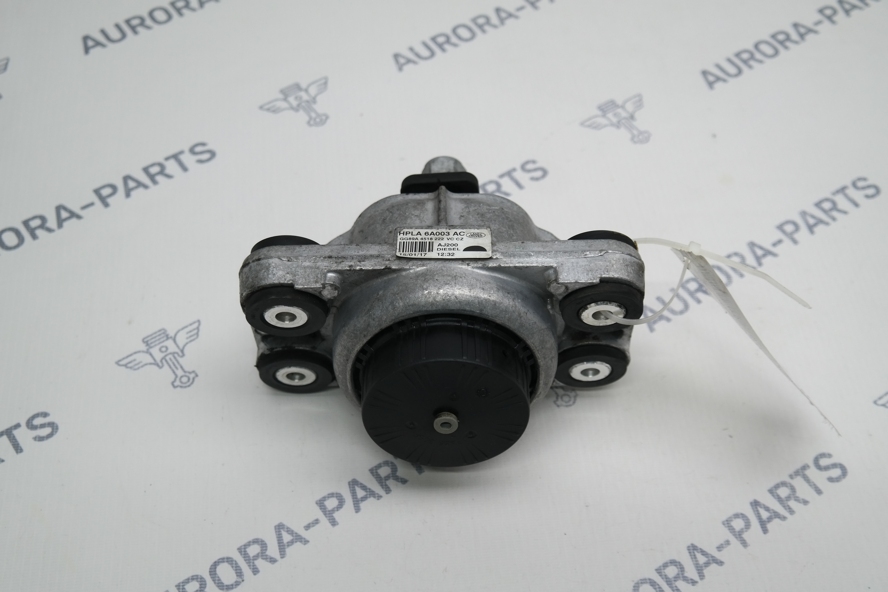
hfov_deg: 39.6
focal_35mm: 50
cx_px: 444
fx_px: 1233
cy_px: 296
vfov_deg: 27.0
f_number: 4.5
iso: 200
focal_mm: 33
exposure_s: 1/80
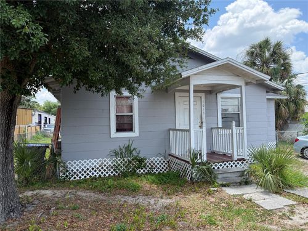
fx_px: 214
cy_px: 116
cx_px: 154
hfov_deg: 71.6
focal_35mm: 24
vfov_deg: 56.8
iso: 100
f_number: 1.78
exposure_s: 1/1901
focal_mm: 6.76
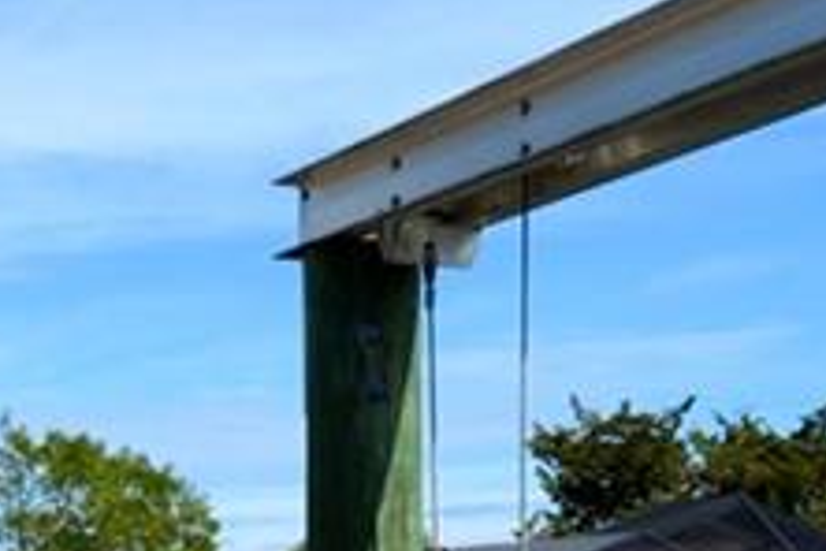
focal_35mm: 108
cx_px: 86
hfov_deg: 18.6
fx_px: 2478
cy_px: 700
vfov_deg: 12.3
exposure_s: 1/320
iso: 100
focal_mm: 10
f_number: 9
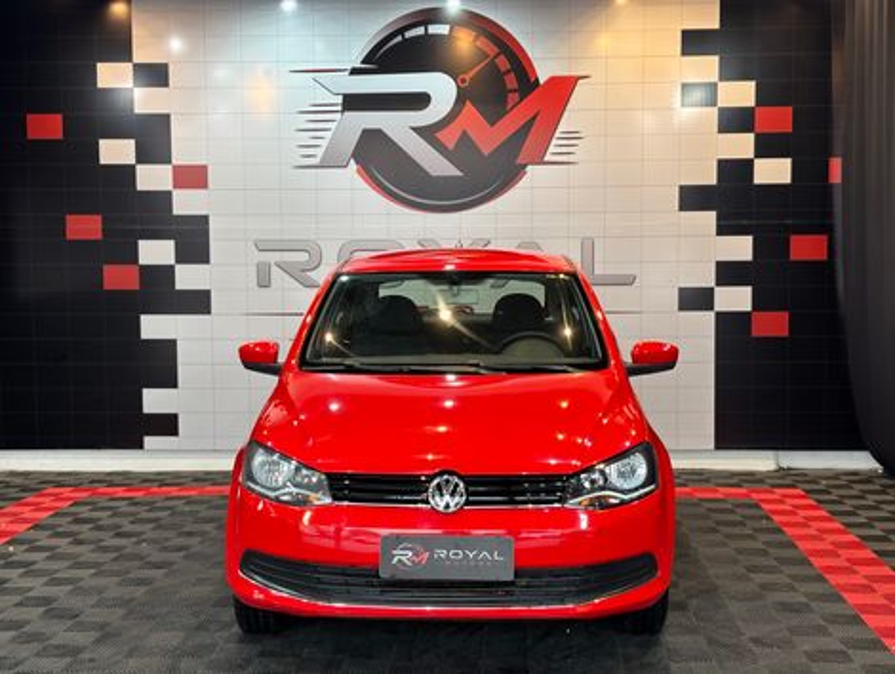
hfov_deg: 36.8
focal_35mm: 52
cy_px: 337
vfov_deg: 28.1
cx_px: 448
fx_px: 1347
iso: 40
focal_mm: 5.96
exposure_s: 1/60
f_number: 1.6
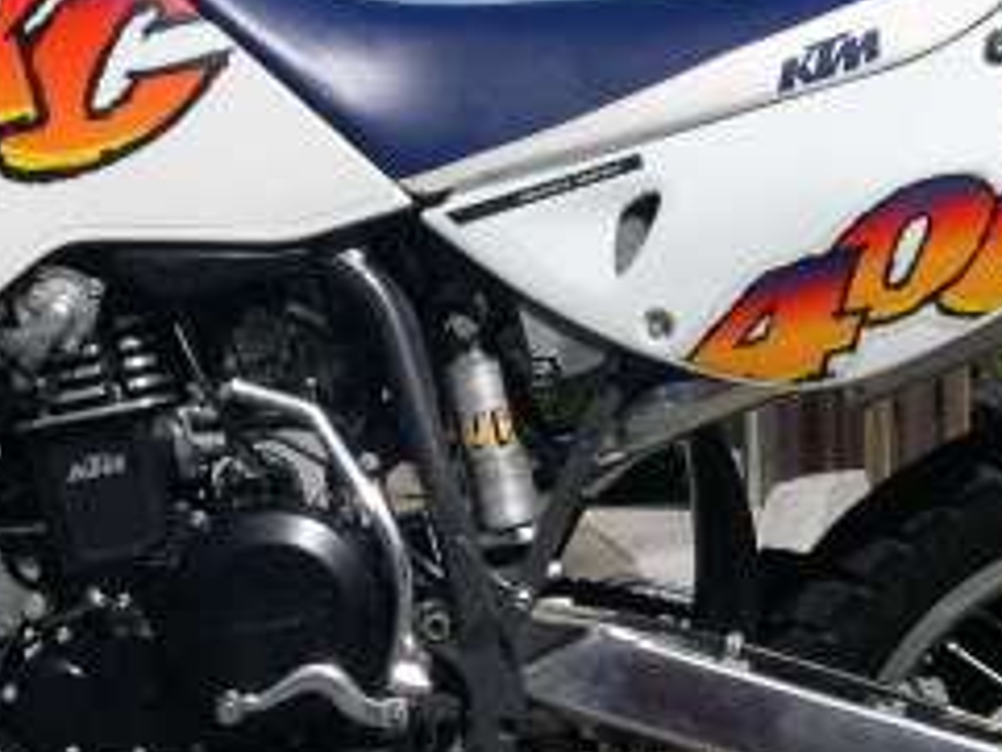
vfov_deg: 9.5
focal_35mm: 156
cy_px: 229
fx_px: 4518
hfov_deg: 12.6
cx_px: 266
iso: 100
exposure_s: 1/305
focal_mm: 10.1
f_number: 8.4
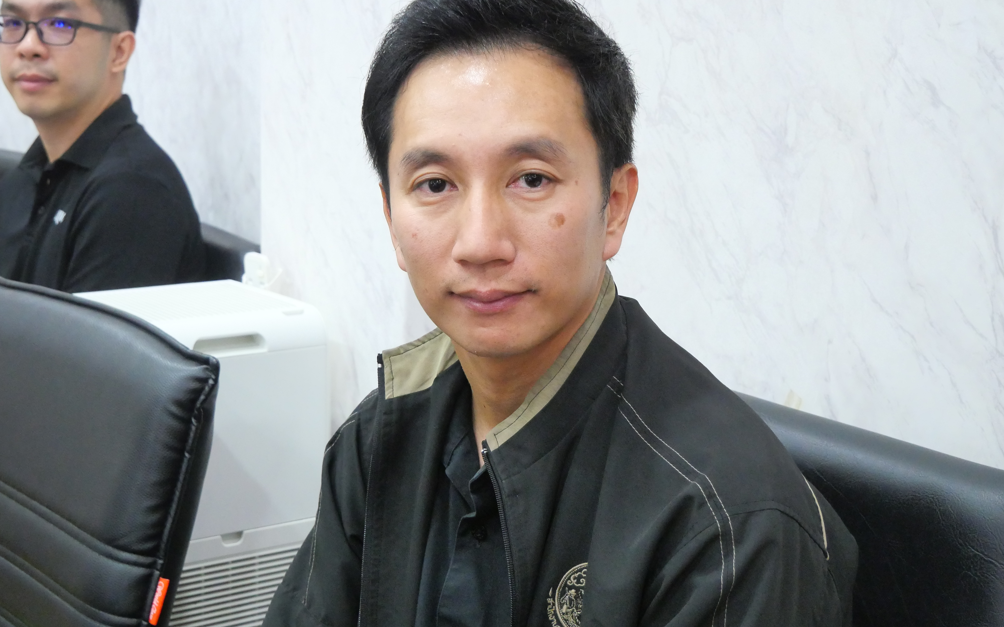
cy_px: 280
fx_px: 1450
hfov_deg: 38.2
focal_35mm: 53
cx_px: 471
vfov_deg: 24.4
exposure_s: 1/30
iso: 3200
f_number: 4.2
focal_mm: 22
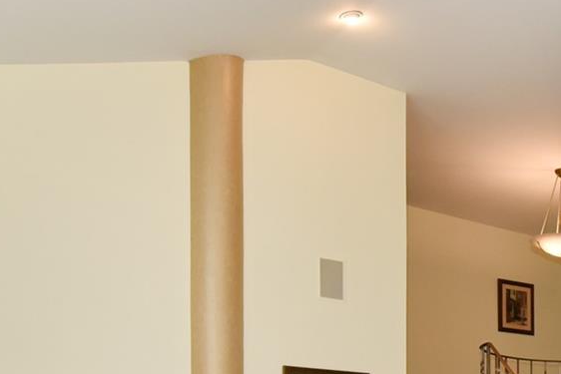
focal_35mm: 51
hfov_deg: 33.9
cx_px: 614
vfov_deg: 23.8
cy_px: 468
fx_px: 795
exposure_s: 1/160
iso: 1600
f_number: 8
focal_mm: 14
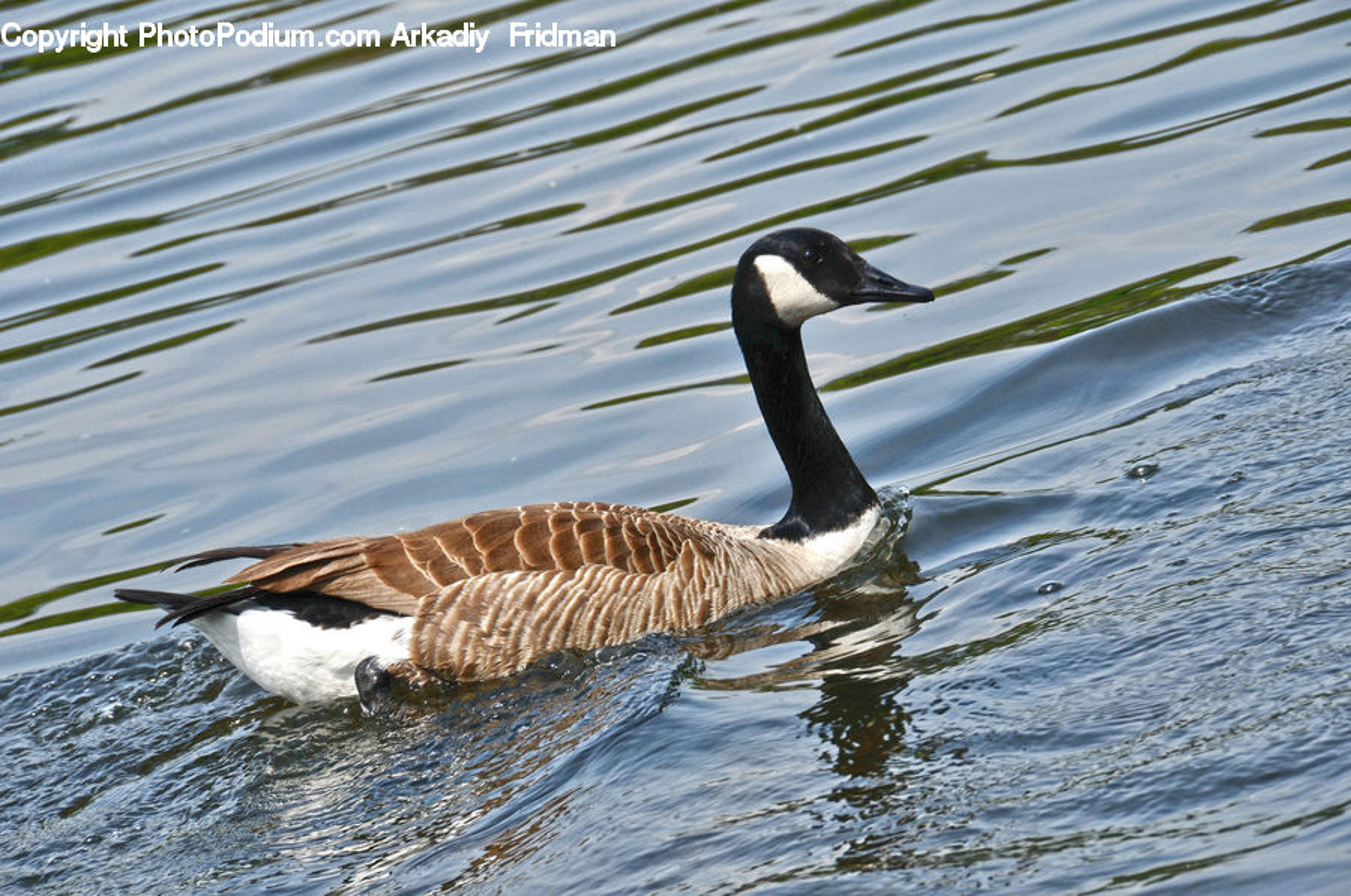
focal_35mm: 255
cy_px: 448
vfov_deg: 5.4
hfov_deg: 8.1
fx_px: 9554
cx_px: 676
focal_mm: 170
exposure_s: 1/400
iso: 200
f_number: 9
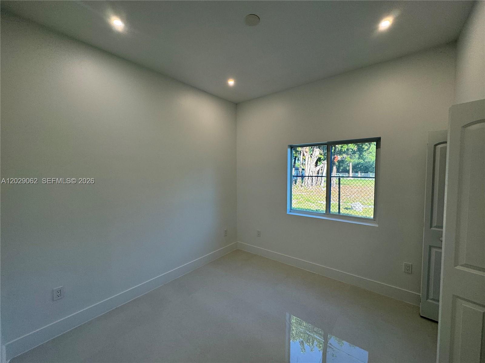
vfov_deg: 85.7
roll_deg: +0.3
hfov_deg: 102.1
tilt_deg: -2.9
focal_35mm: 14
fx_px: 196
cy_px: 182
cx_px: 242
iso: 100
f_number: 2.2
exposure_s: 1/120
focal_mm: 2.22
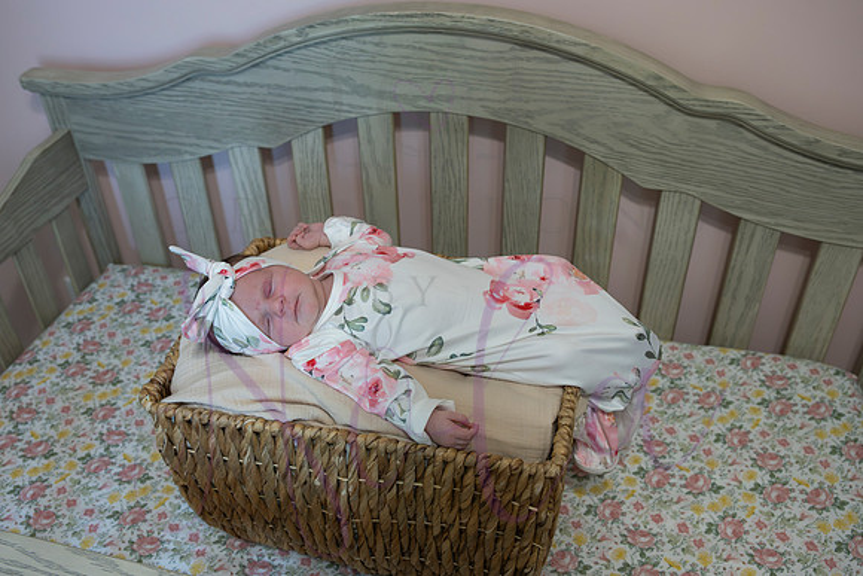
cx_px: 421
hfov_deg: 54.5
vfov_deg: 37.9
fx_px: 838
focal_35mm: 35
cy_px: 281
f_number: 4.5
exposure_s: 1/320
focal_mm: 33.5
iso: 3200
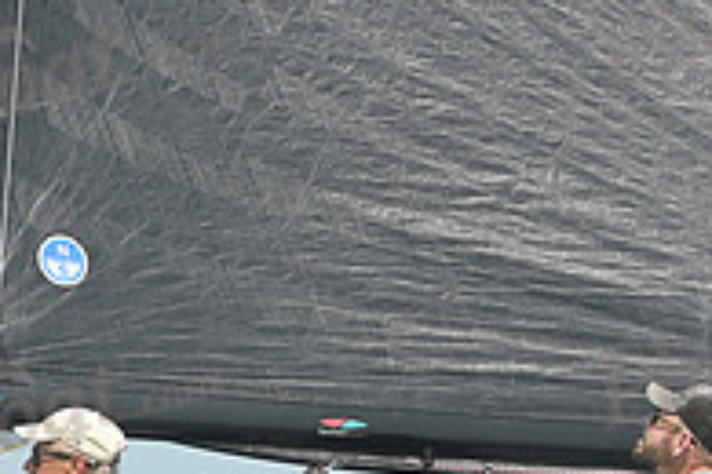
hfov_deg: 8.9
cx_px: 413
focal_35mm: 232
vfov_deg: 5.9
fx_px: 4588
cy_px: 574
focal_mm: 78
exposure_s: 1/1250
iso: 320
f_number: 6.3
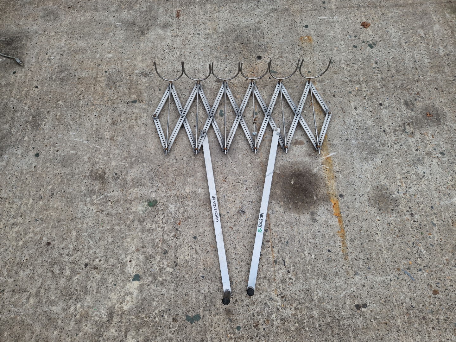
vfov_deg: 58.9
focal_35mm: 23
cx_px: 228
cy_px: 171
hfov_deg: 73.9
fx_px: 303
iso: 50
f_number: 1.8
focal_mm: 5.4
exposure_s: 1/458
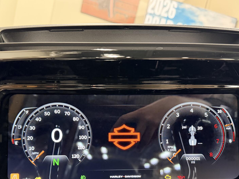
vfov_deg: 41.6
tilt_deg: -9.3
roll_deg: -13.7
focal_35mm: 34
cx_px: 113
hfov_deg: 53.9
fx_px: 235
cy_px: 106
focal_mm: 6.76
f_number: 1.78
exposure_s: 1/40
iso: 800
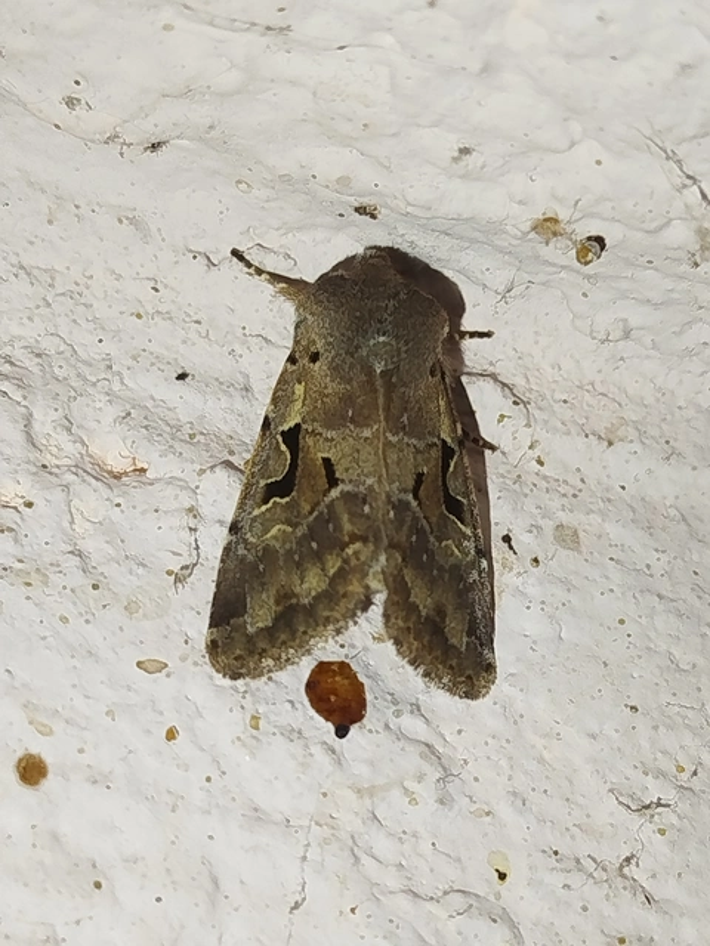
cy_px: 473
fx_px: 2297
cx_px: 355
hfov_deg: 17.6
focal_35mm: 84
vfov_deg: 23.3
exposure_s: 1/50
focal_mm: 5.31
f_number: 1.7
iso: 80
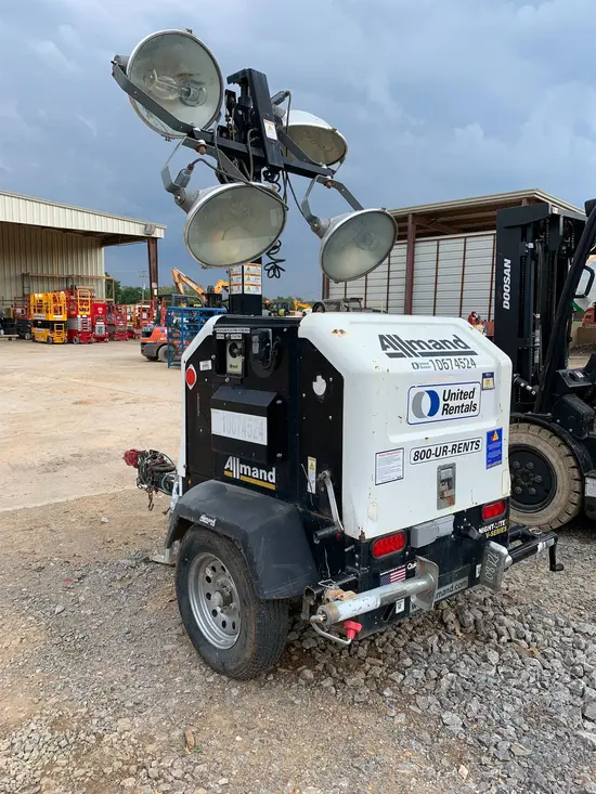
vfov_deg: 67.3
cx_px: 298
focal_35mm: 26
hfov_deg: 53.1
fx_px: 597
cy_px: 397
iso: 25
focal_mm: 4.25
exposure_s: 1/1021
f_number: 1.8
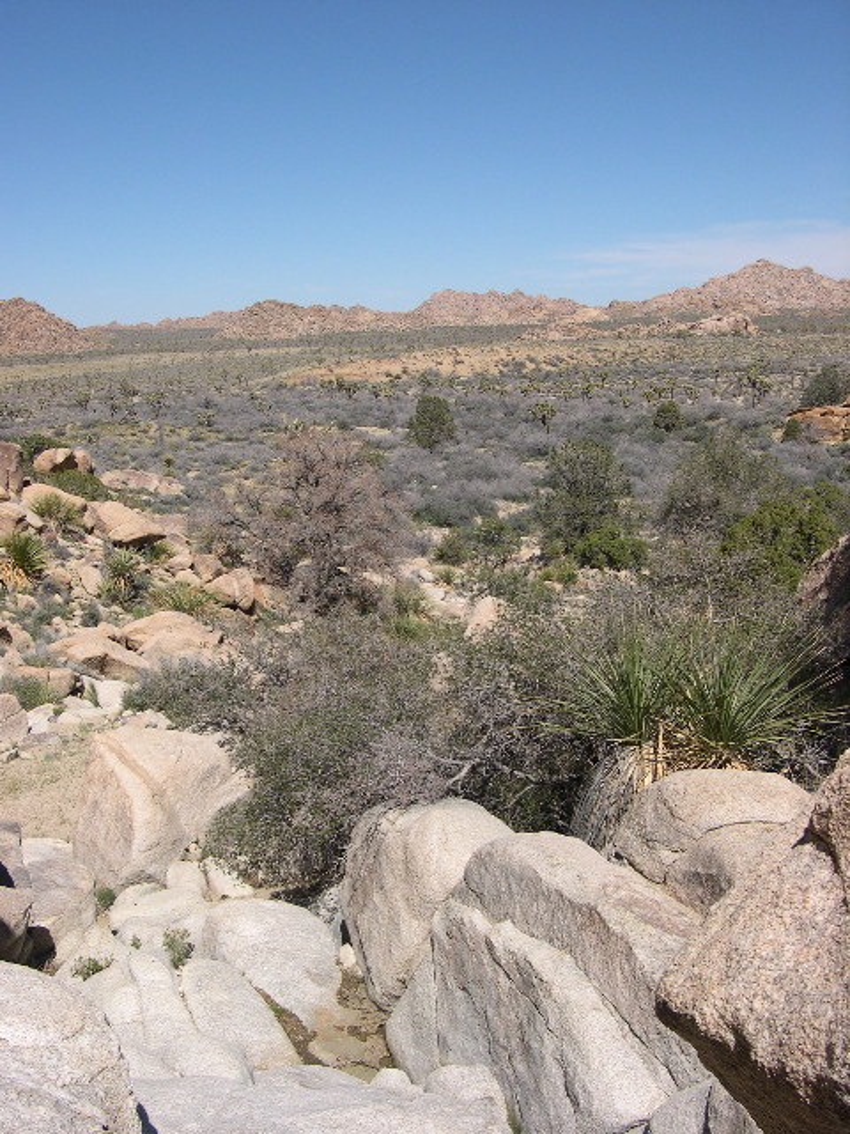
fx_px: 1244
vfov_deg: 49.0
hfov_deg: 37.7
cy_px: 567
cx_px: 425
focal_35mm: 38
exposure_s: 1/366
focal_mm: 8
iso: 100
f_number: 7.6
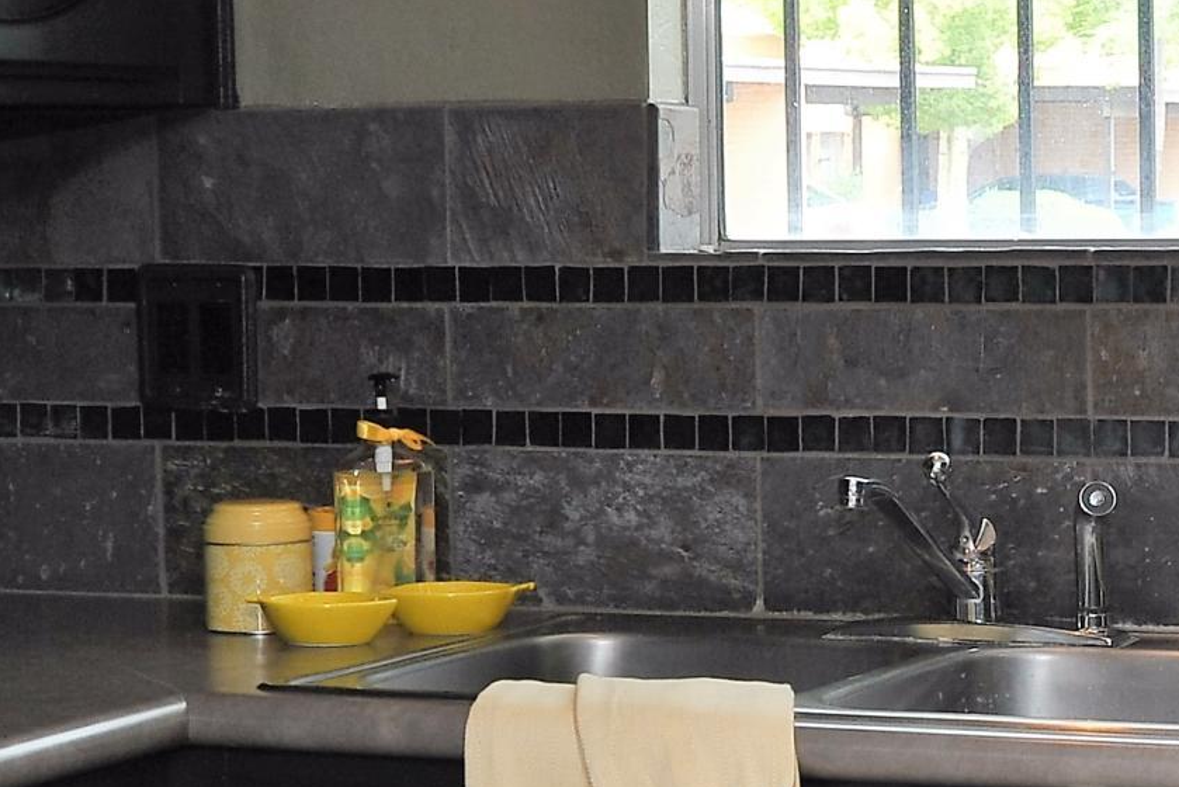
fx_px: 4095
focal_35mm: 125
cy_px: 476
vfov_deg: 11.0
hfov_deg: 16.2
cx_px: 981
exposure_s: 1/50
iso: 640
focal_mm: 35
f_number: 9
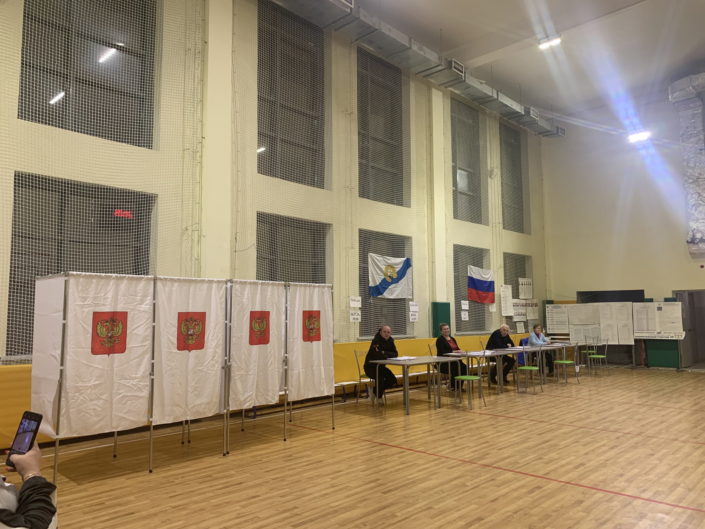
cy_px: 264
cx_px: 352
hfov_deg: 67.3
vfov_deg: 53.1
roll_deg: +0.5
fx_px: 530
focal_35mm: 26
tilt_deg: +2.7
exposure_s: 1/66
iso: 100
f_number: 1.8
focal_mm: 4.25
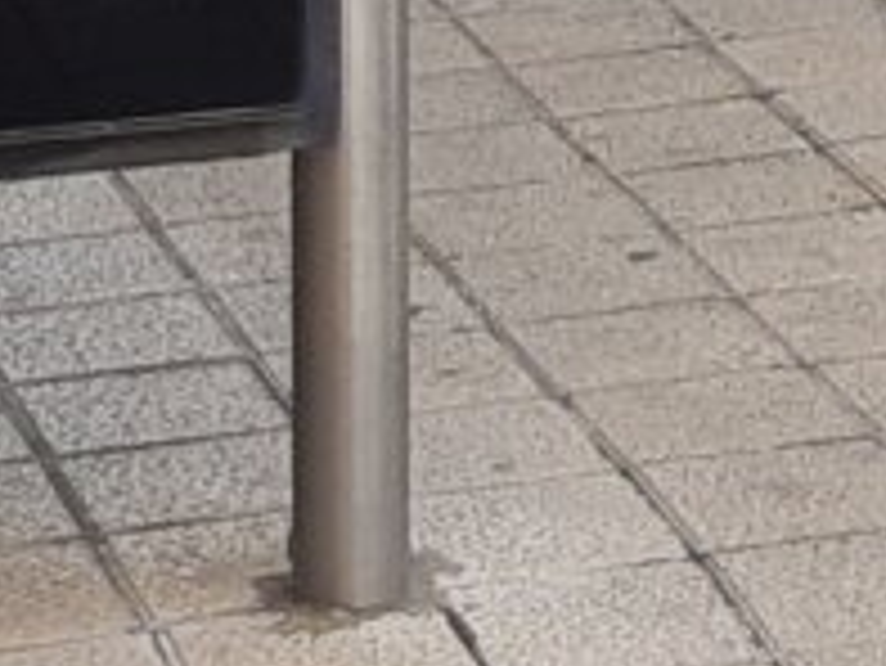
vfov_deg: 7.9
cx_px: 926
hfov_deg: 11.5
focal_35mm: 169
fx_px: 4328
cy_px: -1166
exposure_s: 1/316
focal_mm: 3.93
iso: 40
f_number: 1.7
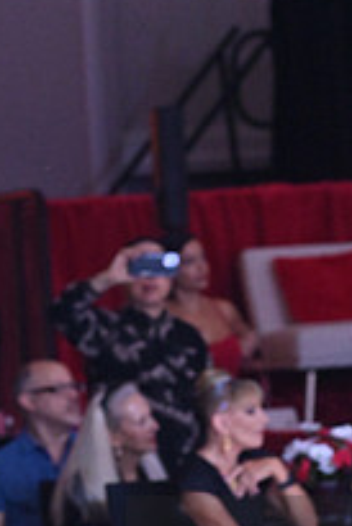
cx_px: 482
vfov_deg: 4.8
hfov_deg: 3.2
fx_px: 6208
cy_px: 582
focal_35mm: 424
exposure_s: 1/400
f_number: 7.1
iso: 4000
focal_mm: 150
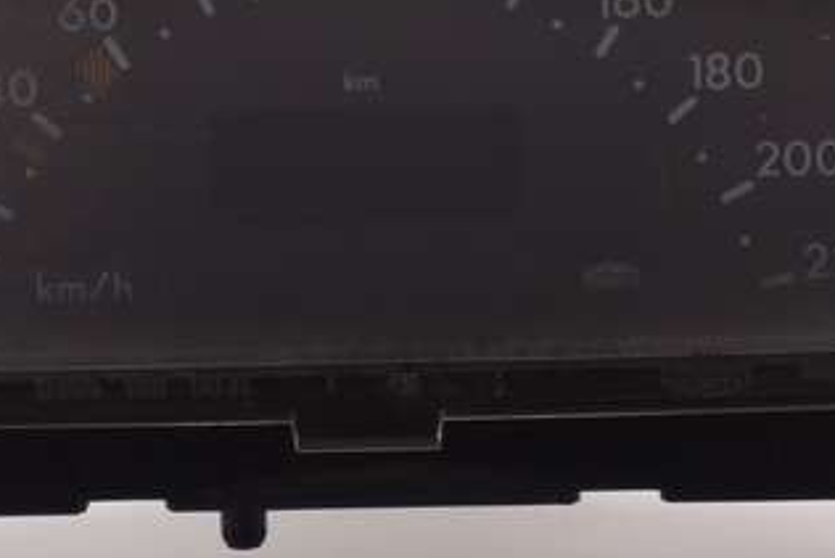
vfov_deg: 8.0
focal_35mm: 171
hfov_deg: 12.0
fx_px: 3968
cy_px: 107
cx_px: 391
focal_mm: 24.7
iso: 320
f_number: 4
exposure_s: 1/80
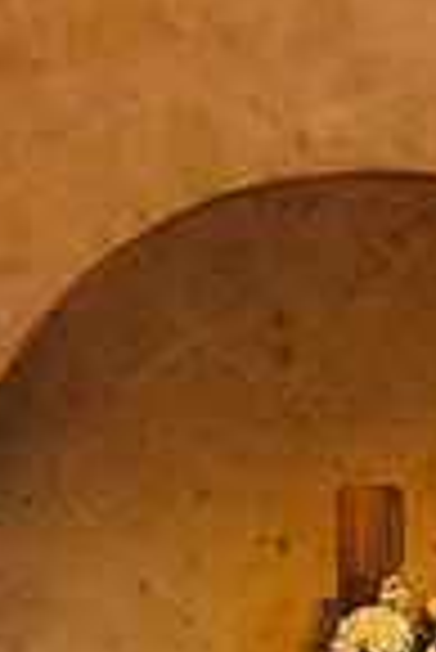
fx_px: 4784
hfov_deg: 5.2
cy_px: 818
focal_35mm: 264
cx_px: 382
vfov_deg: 7.7
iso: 2500
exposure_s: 1/125
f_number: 2.8
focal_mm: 85
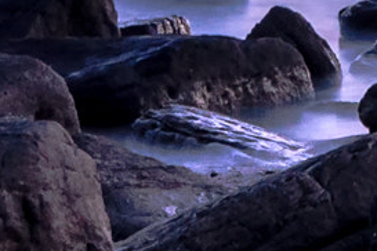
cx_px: 412
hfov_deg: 10.3
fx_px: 2073
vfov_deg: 6.9
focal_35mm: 198
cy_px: -91
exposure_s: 10
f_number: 11
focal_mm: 20
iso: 100
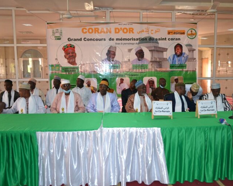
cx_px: 131
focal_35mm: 34
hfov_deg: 52.7
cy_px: 93
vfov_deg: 43.3
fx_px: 234
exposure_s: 1/60
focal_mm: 20
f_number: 3.8
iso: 1100
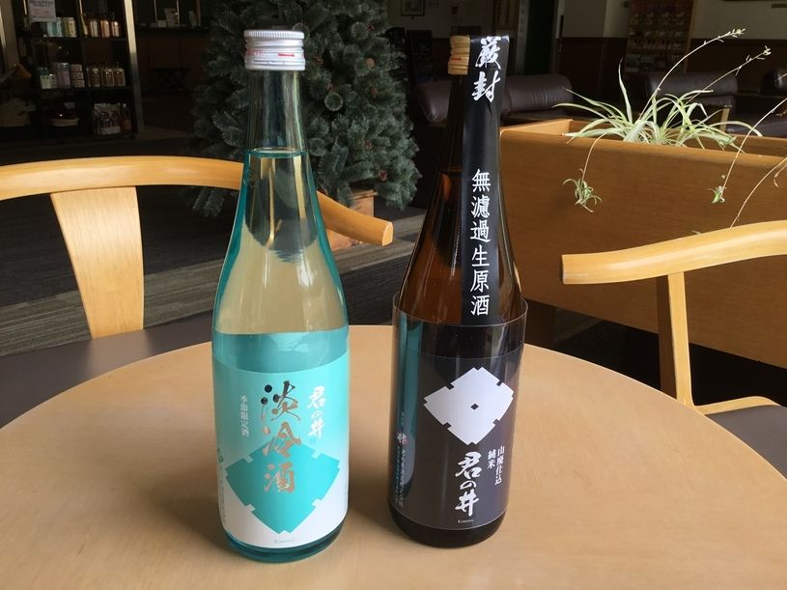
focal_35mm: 31
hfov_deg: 58.4
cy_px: 295
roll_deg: -0.7
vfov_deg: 45.4
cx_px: 394
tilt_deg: -20.5
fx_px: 705
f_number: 2.4
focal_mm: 3.3
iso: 25
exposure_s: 1/146
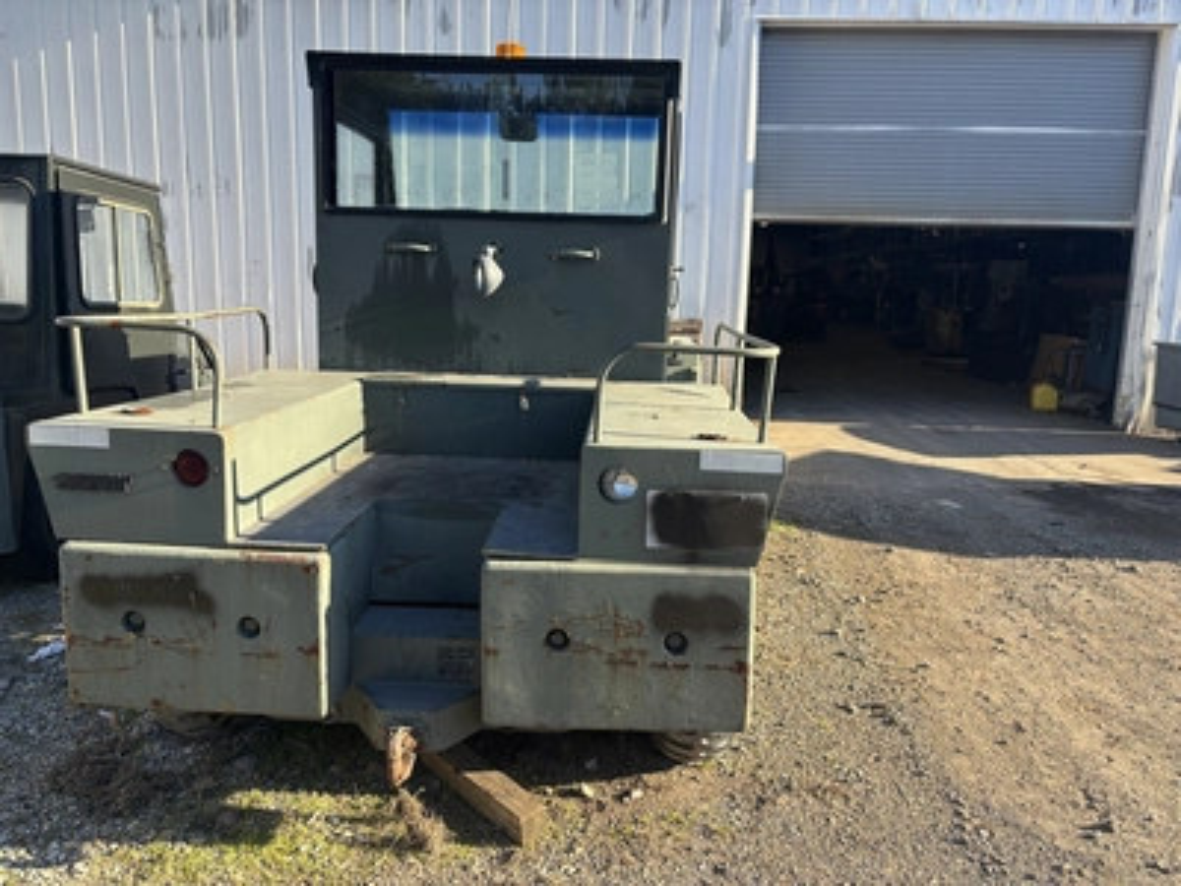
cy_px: 443
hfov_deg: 67.3
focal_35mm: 26
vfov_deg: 53.1
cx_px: 590
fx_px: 887
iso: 50
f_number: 1.6
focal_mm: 5.96
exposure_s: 1/805
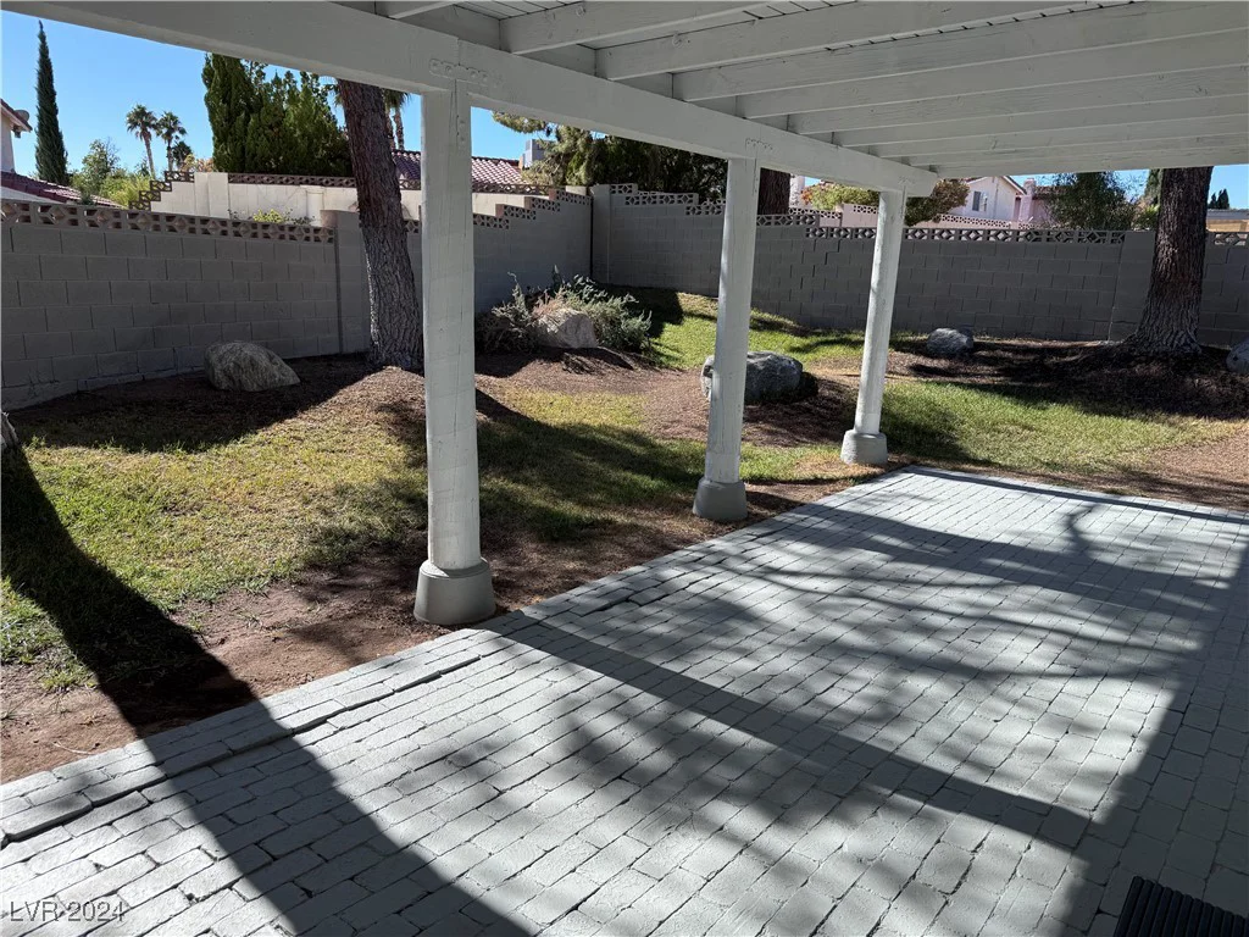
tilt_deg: -13.7
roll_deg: -2.4
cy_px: 468
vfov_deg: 56.8
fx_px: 866
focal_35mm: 24
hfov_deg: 71.6
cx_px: 624
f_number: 1.78
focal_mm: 6.76
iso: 80
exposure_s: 1/2604
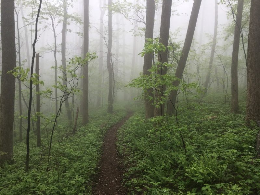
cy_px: 98
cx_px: 130
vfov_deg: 48.2
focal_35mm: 29
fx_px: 218
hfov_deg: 61.7
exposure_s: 1/181
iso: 25
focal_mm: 4.15
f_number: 2.2
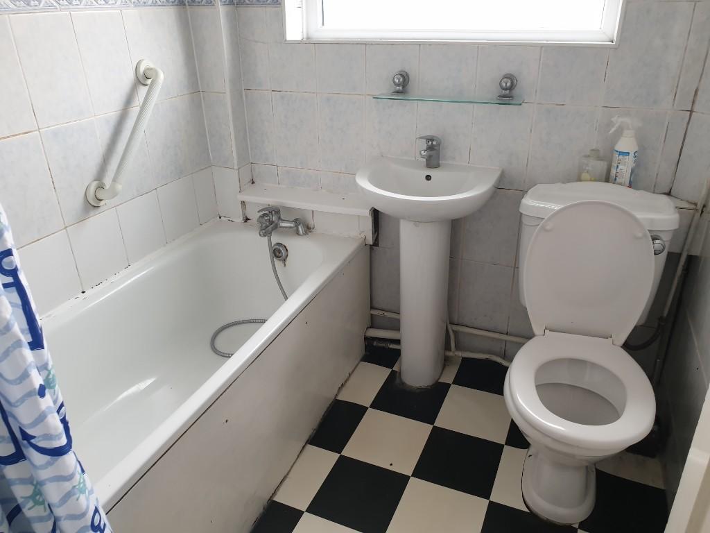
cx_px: 355
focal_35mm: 26
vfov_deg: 53.1
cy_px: 266
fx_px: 533
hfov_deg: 67.3
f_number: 2.4
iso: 100
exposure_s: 1/50
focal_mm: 4.3
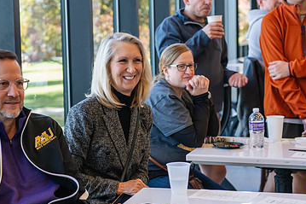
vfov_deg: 16.2
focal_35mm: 84
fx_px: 714
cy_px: 95
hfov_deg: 24.2
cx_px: 125
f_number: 3.2
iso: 1000
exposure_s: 1/400
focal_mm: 52
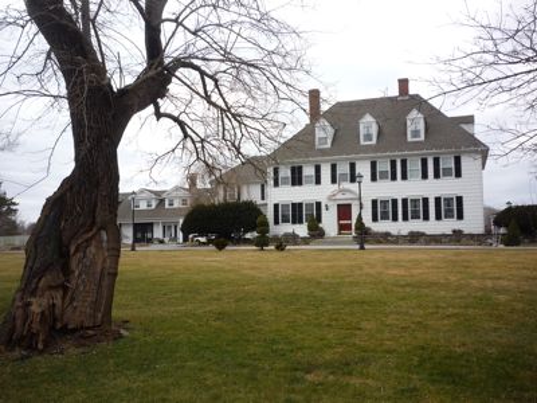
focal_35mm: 36
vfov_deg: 39.7
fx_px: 558
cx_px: 268
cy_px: 202
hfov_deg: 51.4
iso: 100
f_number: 4
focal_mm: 5.8
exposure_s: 1/250
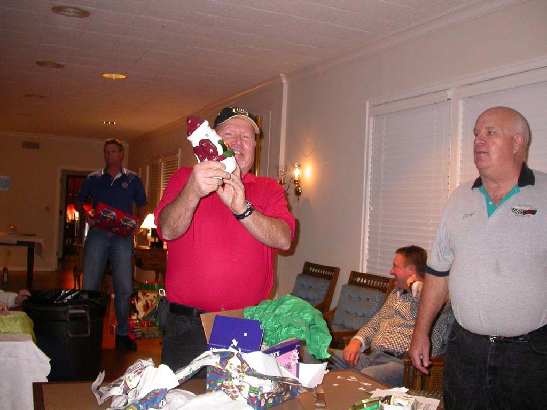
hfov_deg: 49.0
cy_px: 205
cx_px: 274
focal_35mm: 38
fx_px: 600
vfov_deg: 37.7
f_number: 2.6
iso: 200
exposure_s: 1/60
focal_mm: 7.85
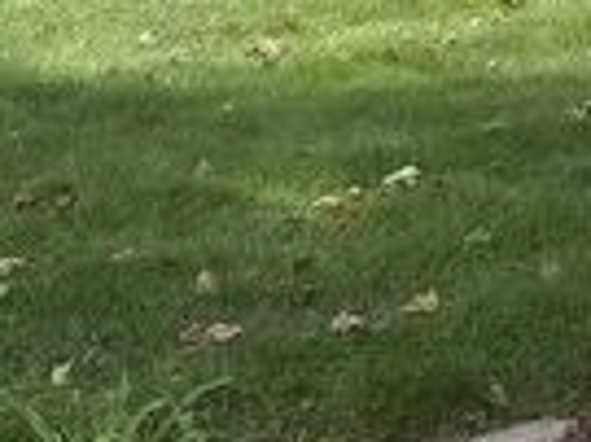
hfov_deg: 12.8
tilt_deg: -2.9
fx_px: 2422
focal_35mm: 142
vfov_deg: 10.3
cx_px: 1016
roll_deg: +1.1
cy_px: -96
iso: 80
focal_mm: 6.76
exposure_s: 1/1156
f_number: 1.78
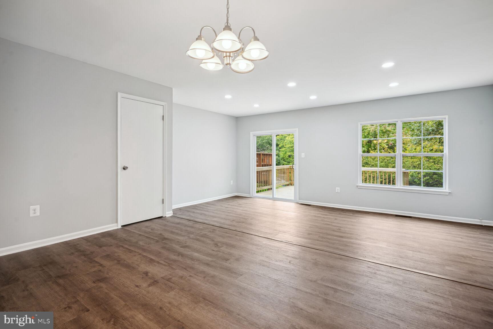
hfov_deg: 96.7
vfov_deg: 73.7
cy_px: 164
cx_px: 246
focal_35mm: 16
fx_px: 219
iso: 200
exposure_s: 1/25
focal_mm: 16
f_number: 8
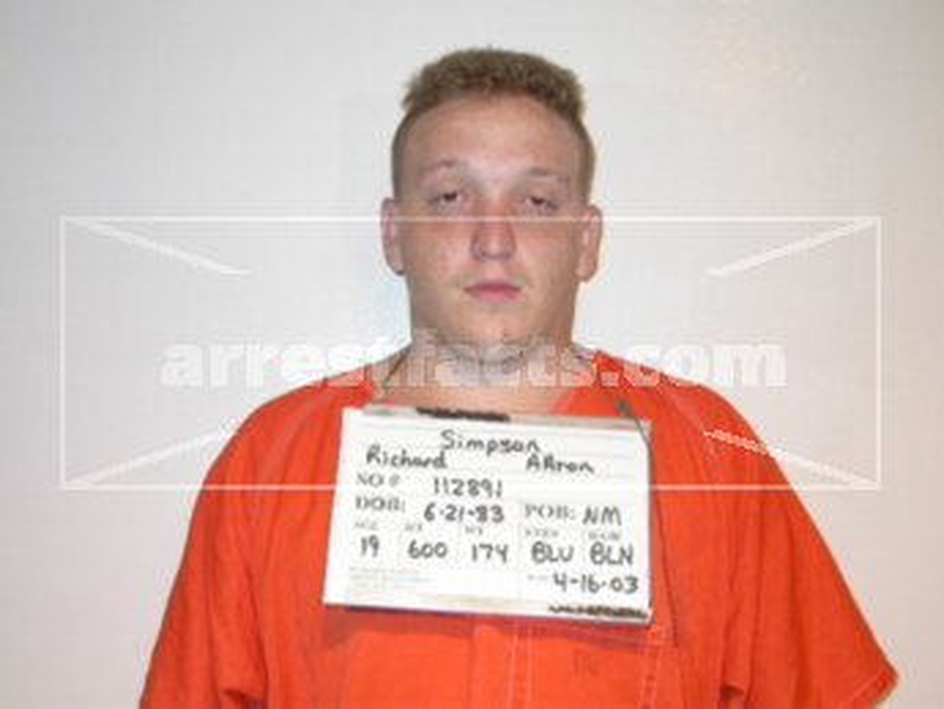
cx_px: 472
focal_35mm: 59
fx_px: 1610
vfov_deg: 24.8
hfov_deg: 32.7
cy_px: 354
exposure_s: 1/60.3
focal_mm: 12.2
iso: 100
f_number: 3
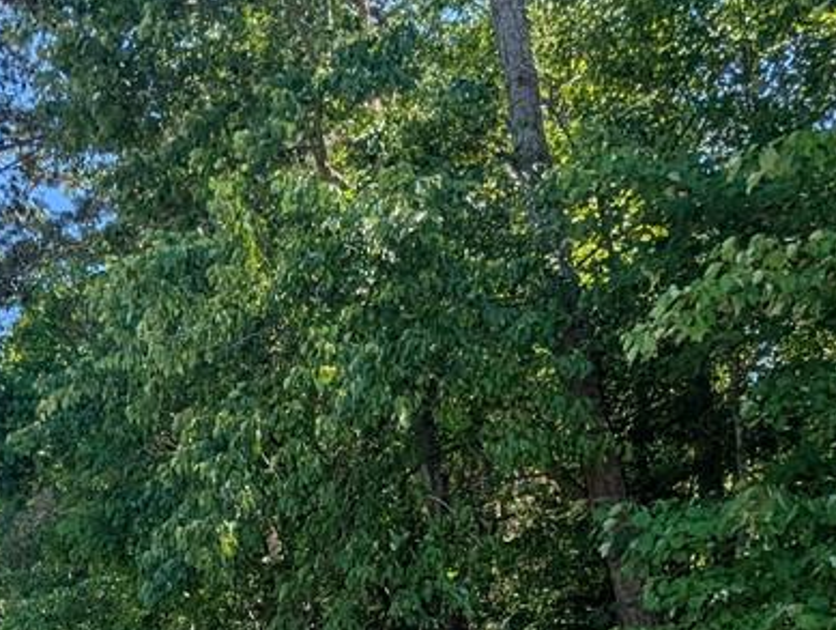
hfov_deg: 42.8
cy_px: 705
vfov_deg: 30.5
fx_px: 1016
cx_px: 171
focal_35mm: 42
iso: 54
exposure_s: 1/981
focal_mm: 2.35
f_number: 2.2
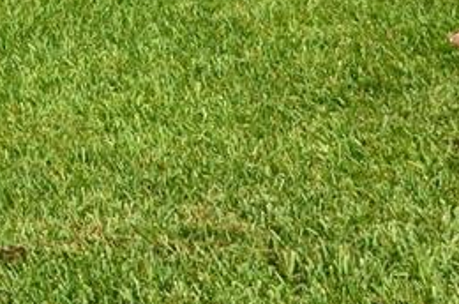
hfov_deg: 12.0
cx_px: -152
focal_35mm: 166
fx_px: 2111
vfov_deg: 7.6
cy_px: -430
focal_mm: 18
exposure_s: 1/320
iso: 100
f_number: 9
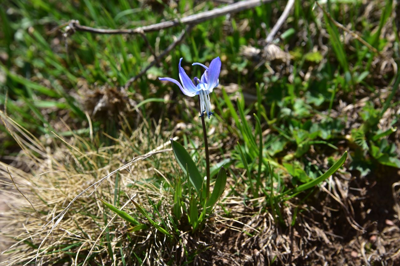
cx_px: 200
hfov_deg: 39.6
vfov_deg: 27.0
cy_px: 133
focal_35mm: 50
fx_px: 556
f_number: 9
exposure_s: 1/320
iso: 160
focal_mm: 50
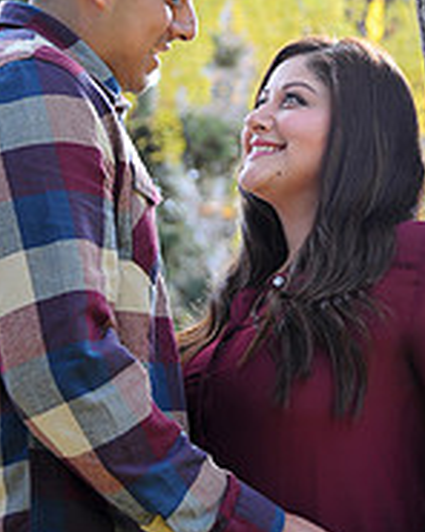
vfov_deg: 16.9
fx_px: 1792
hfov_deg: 13.5
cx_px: 177
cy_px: 273
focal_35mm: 114
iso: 200
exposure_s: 1/100
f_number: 3.5
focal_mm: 50
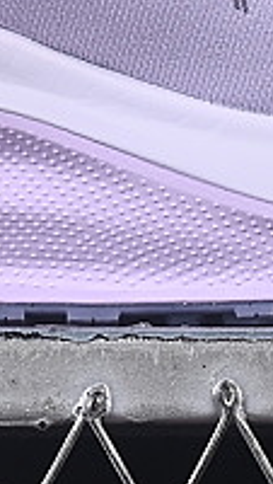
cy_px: -220
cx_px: 82
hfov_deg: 2.9
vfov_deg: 5.1
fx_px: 5438
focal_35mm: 424
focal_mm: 50
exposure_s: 1/80
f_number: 8
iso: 160
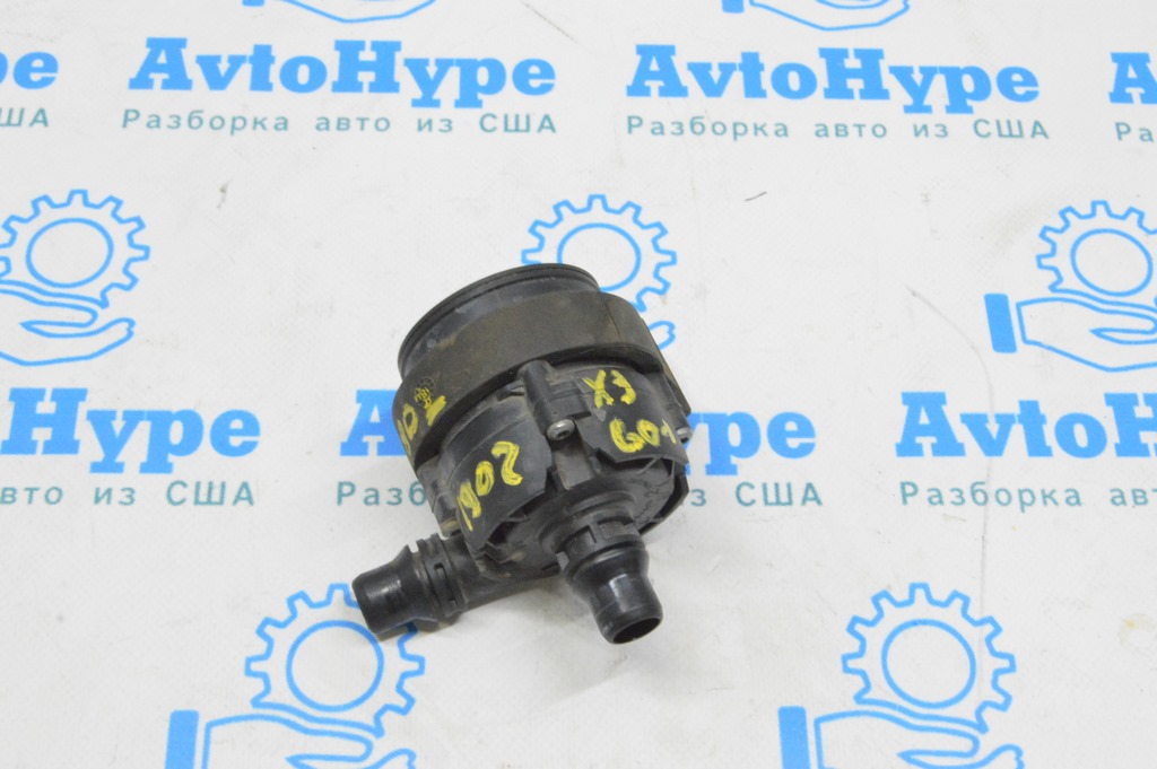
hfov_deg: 35.1
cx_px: 578
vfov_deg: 23.7
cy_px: 384
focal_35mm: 57
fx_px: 1830
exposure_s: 1/15
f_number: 20
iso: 6400
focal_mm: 38
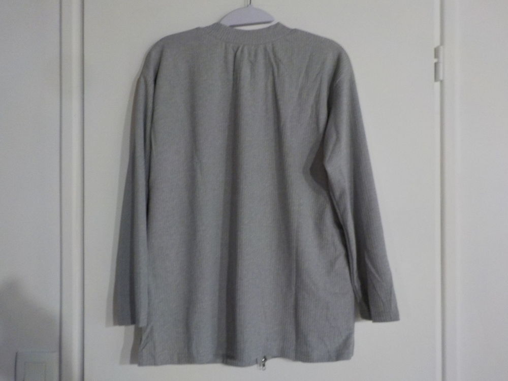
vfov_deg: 46.8
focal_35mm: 30
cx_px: 254
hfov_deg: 60.0
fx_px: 440
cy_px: 190
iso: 400
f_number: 3.3
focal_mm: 4.1
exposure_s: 1/8
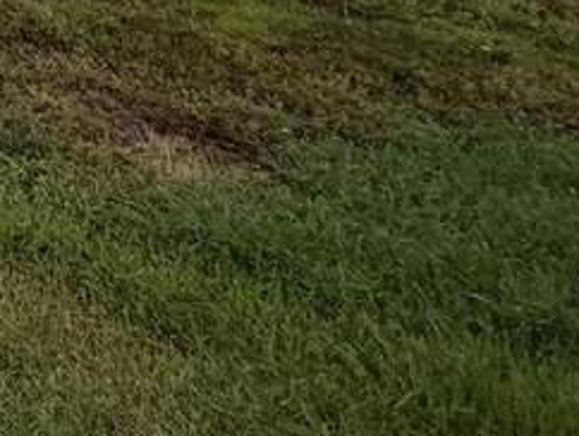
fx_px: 1239
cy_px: -429
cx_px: -766
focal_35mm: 74
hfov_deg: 15.6
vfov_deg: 15.8
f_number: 2.2
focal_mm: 2.22
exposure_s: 1/651
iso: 40
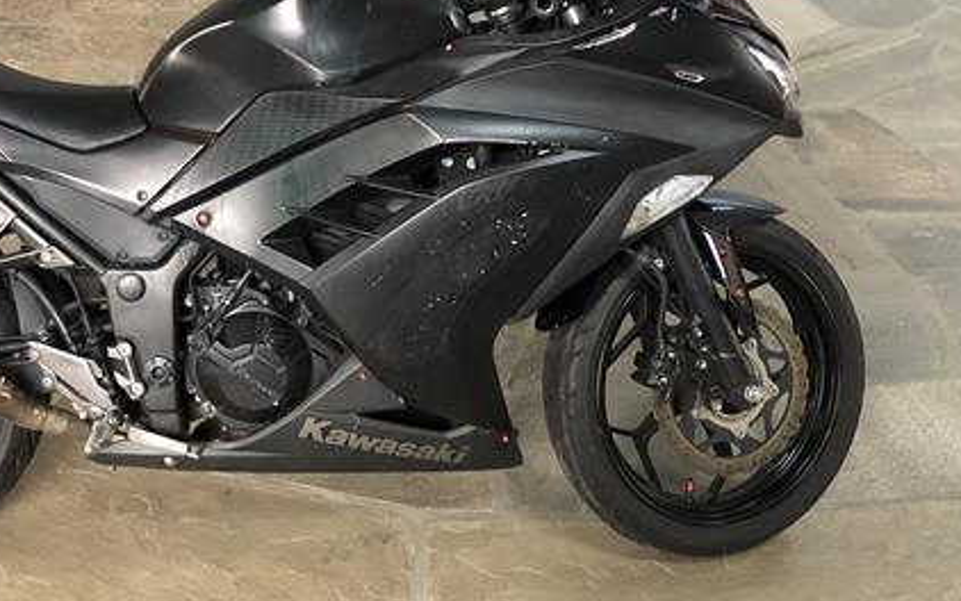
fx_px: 1179
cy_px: 237
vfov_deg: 28.5
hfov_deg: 43.5
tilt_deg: -28.5
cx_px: 291
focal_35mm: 45
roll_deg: +0.9
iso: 100
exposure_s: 1/11
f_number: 1.8
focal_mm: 3.99
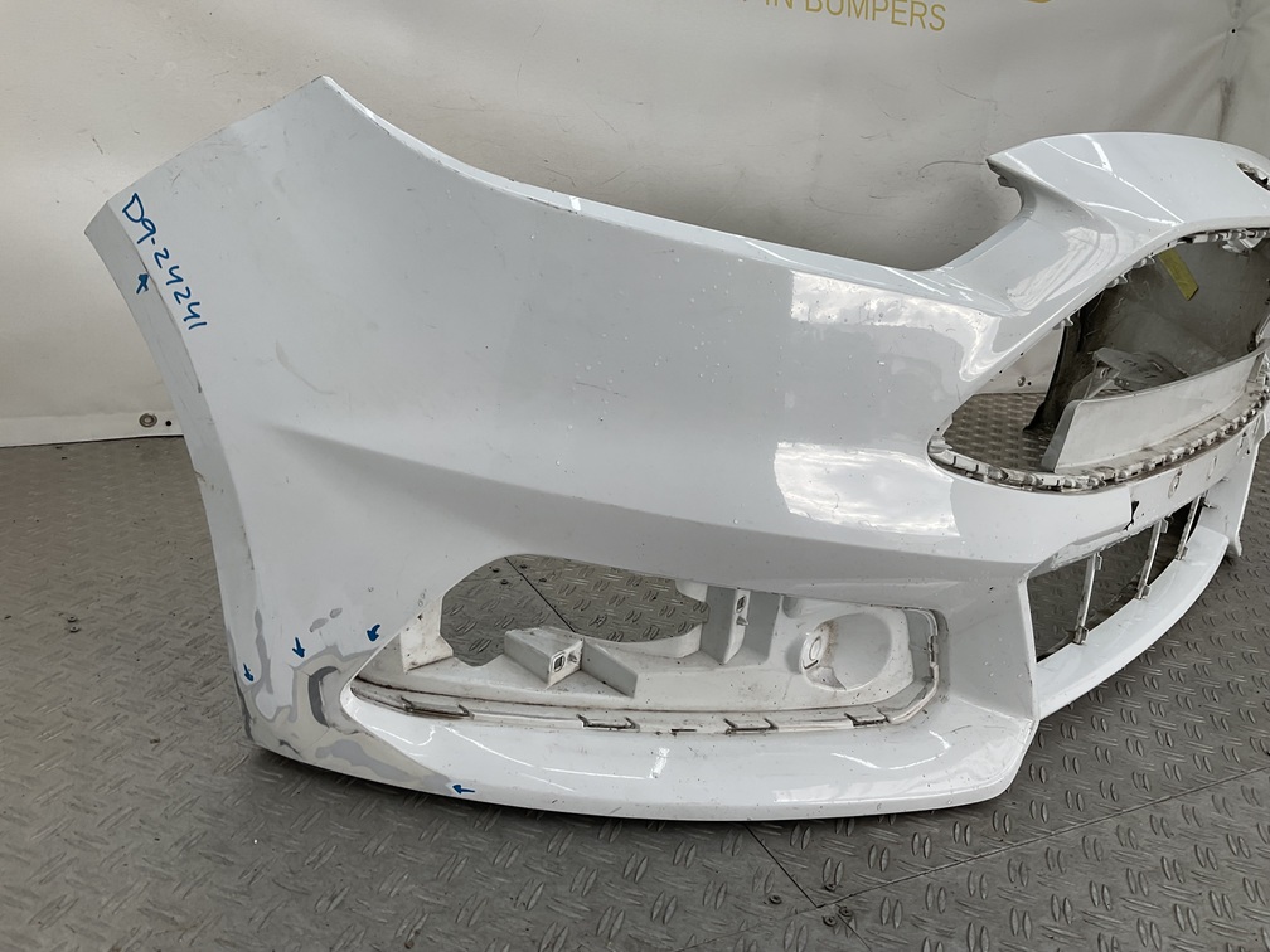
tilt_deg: -19.5
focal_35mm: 29
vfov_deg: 48.2
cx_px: 635
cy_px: 476
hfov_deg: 61.7
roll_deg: -7.6
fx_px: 1064
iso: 16
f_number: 1.8
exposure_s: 1/239
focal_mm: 3
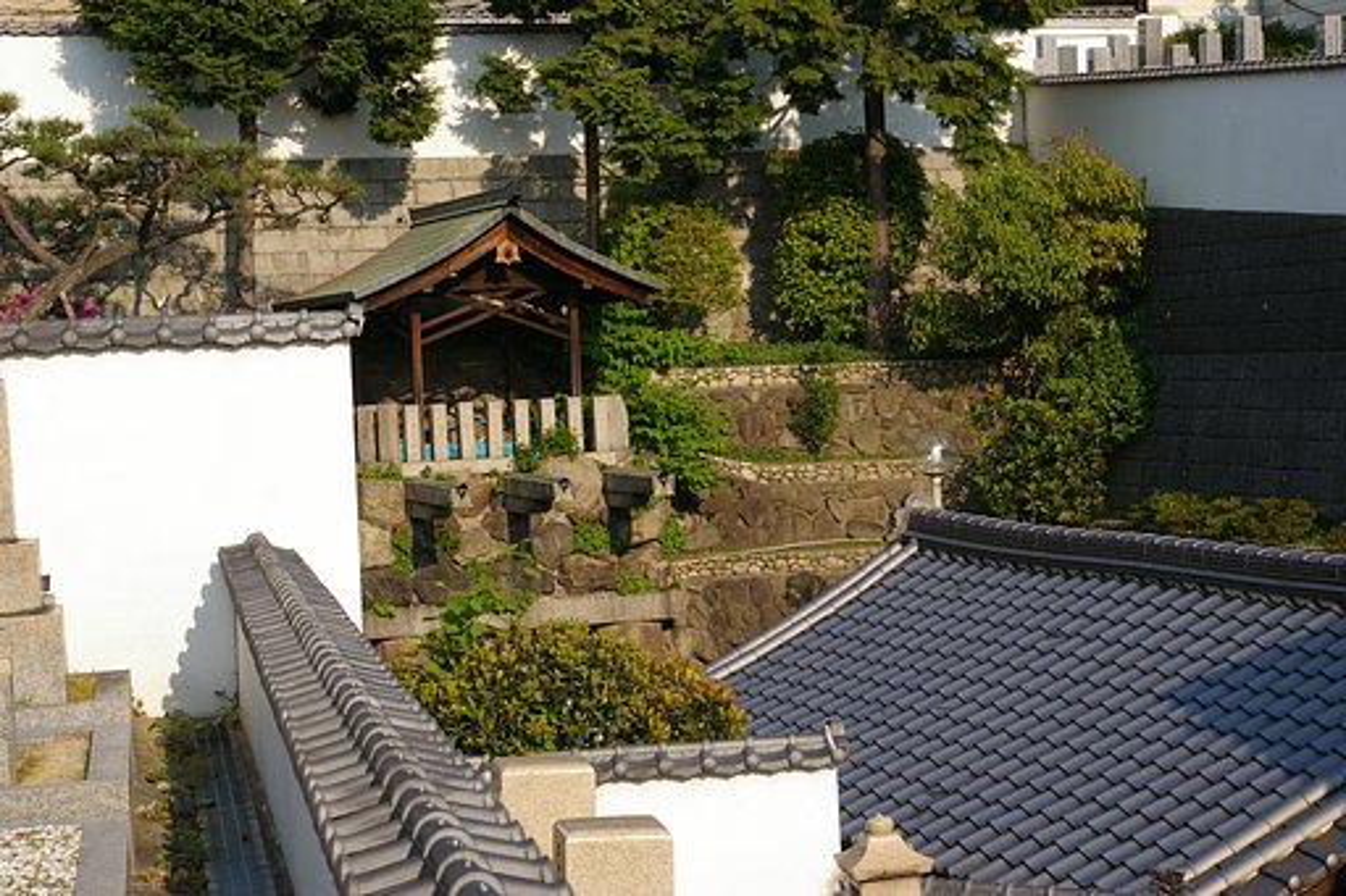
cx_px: 673
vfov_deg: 16.5
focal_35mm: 82
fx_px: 3083
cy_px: 448
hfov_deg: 24.6
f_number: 9.5
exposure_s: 1/250
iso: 200
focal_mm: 55
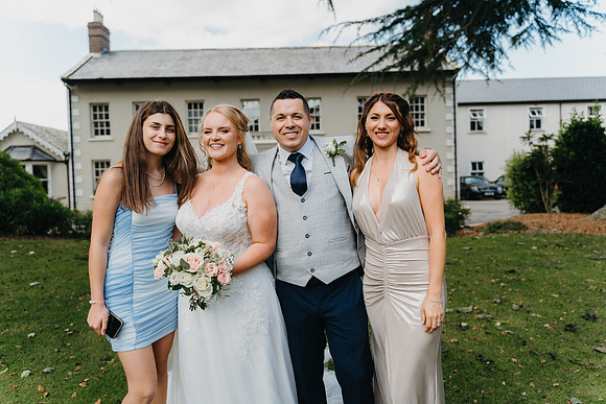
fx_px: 471
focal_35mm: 28
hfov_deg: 65.5
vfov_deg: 46.4
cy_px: 202
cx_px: 303
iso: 125
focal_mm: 28
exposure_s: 1/500
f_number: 2.8
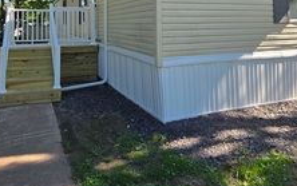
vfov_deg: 37.1
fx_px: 251
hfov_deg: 61.2
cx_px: 148
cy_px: 7
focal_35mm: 31
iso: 50
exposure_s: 1/662
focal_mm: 2.2
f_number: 2.2
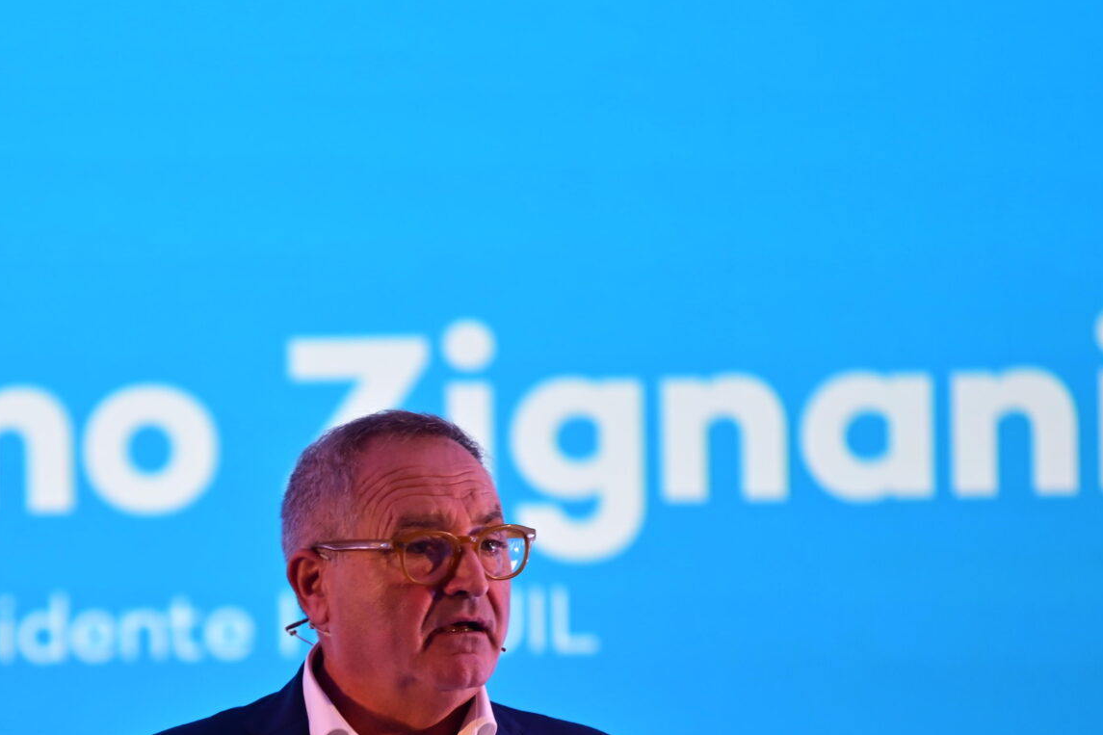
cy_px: 787
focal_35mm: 447
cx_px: 161
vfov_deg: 3.1
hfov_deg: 4.6
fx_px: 13693
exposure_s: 1/60
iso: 200
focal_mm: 200
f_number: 2.8
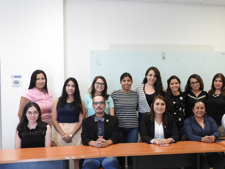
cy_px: 93
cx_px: 162
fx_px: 319
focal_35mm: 49
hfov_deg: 38.1
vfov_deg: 29.7
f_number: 3.6
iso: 250
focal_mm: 5.9
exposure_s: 1/30
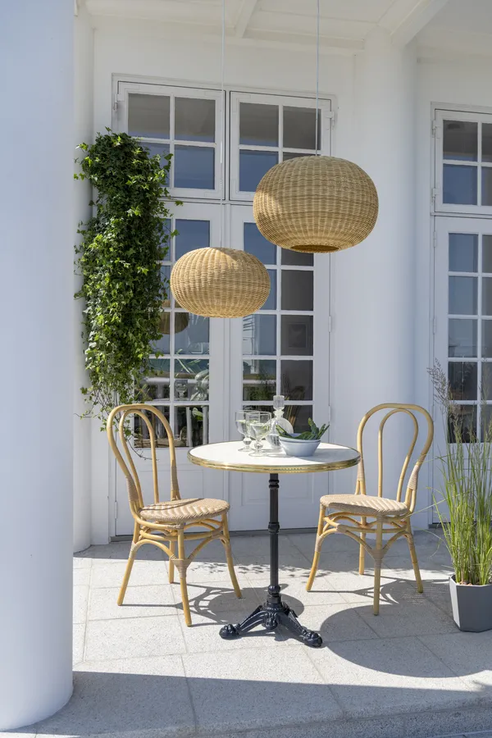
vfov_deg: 55.8
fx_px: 697
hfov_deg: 38.9
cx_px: 246
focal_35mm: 34
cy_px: 369
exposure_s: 1/1600
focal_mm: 34
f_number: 5
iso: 100
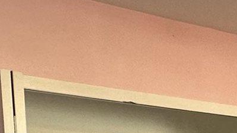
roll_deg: +0.4
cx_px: 399
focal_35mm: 117
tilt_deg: -5.6
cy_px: 308
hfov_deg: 16.1
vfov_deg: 9.4
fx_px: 735
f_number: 2.2
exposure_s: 1/120
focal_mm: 2.22
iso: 160
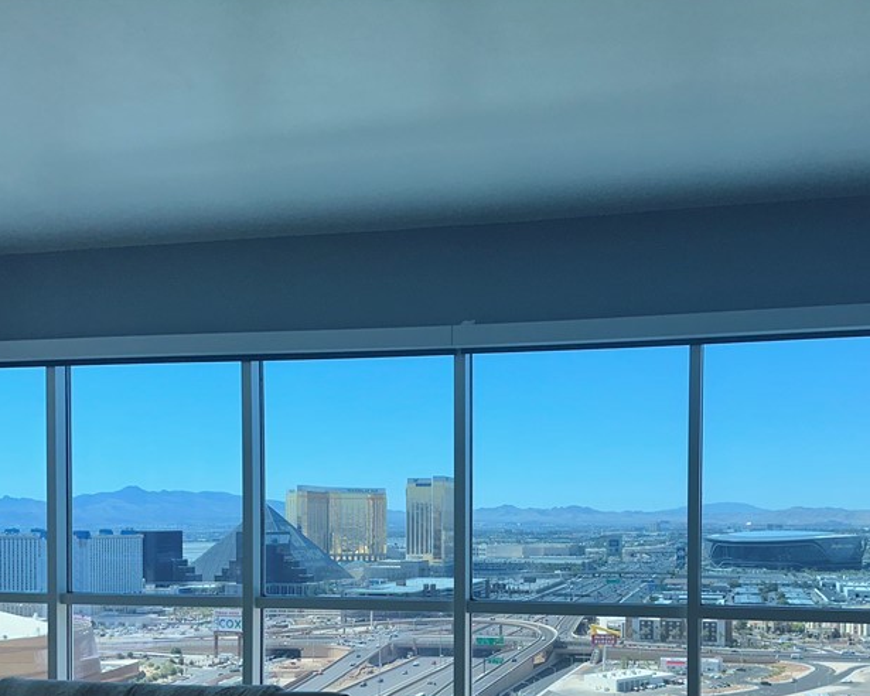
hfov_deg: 46.7
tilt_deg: -1.3
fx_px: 1004
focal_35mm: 39
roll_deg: -0.7
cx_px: 508
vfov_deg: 37.2
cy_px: 535
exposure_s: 1/1988
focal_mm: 6.86
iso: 50
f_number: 1.78
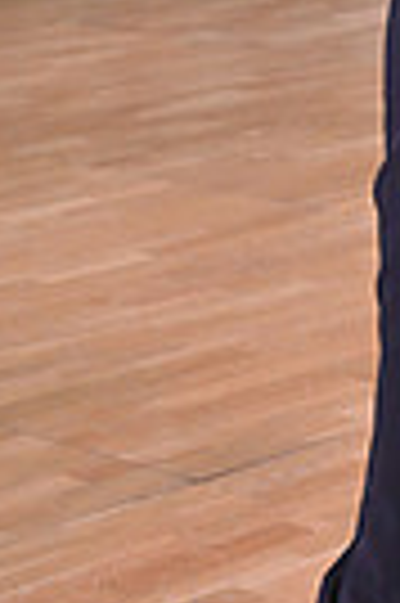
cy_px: -189
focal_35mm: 165
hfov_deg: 7.9
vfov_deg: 12.1
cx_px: 852
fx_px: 2757
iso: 2500
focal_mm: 38
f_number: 5
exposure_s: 1/320
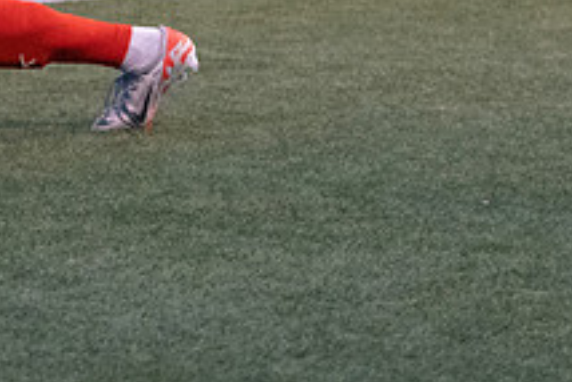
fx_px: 5565
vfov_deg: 3.9
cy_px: -114
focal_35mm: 350
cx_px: -136
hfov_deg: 5.9
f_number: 3.2
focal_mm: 86
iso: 8000
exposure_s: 1/800
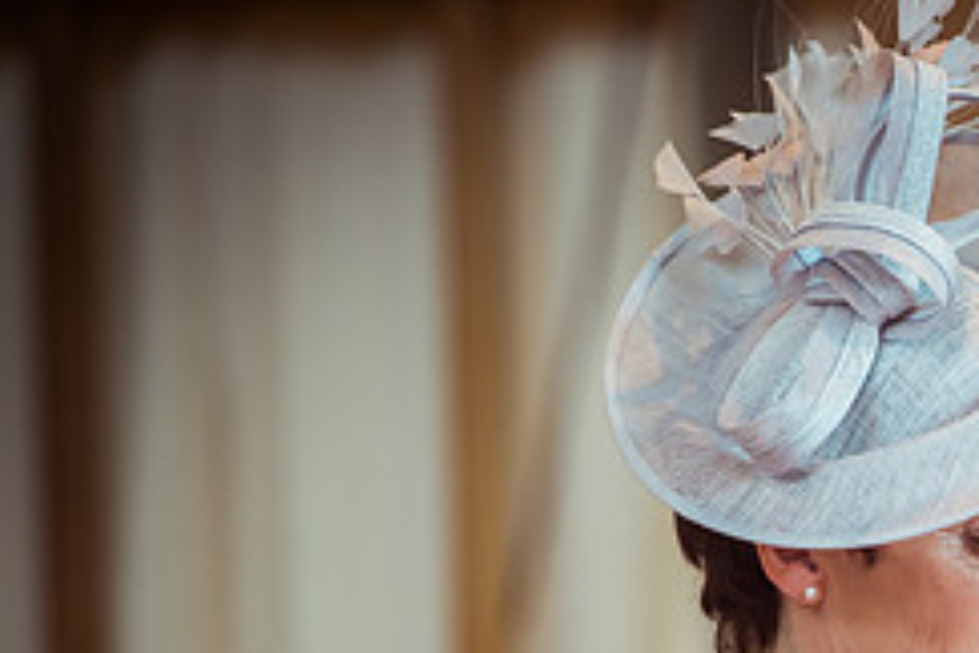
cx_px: 1100
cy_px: 722
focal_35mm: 429
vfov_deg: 3.2
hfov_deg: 4.8
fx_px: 11666
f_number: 2.8
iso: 1000
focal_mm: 180
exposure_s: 1/200
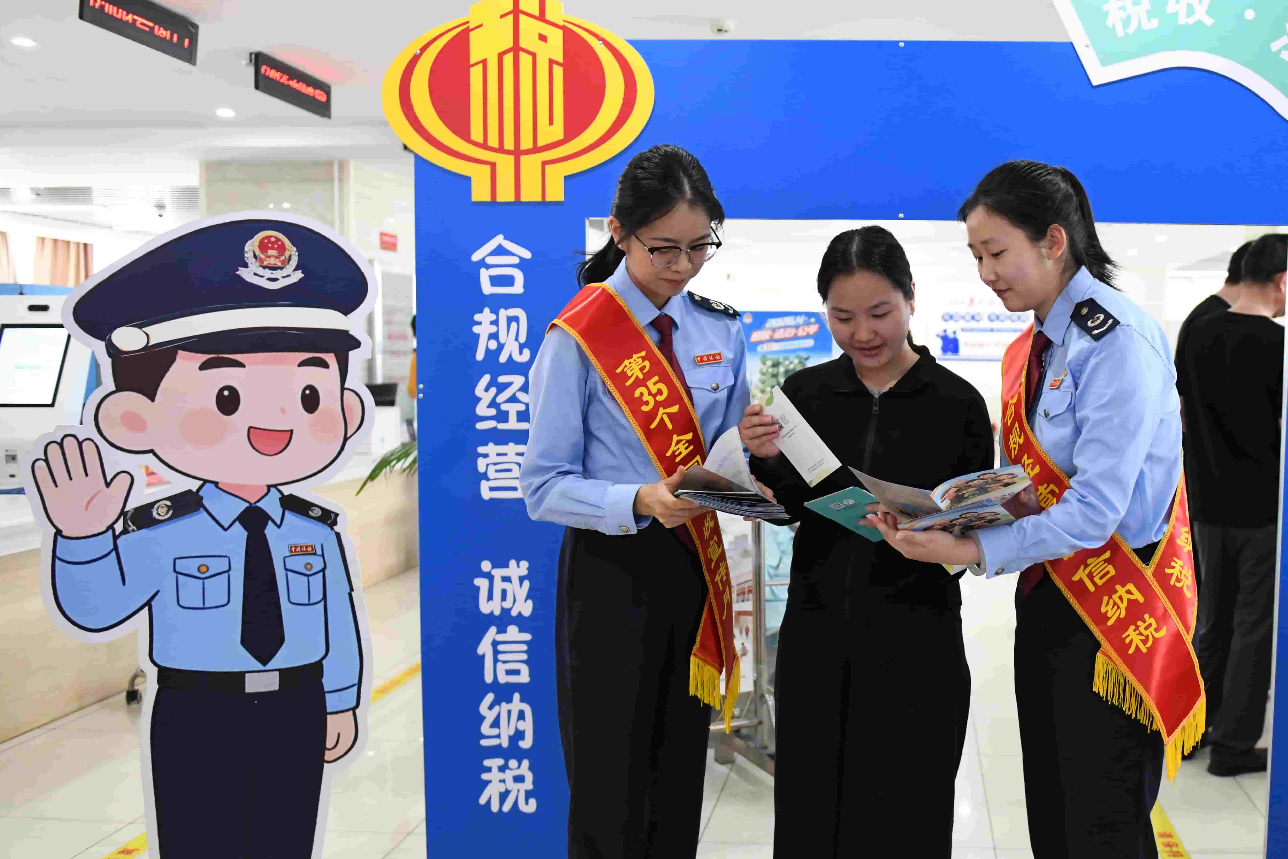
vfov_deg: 38.9
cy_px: 454
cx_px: 886
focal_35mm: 34
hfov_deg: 54.4
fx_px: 1216
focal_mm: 24
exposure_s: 1/250
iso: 4500
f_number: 2.8
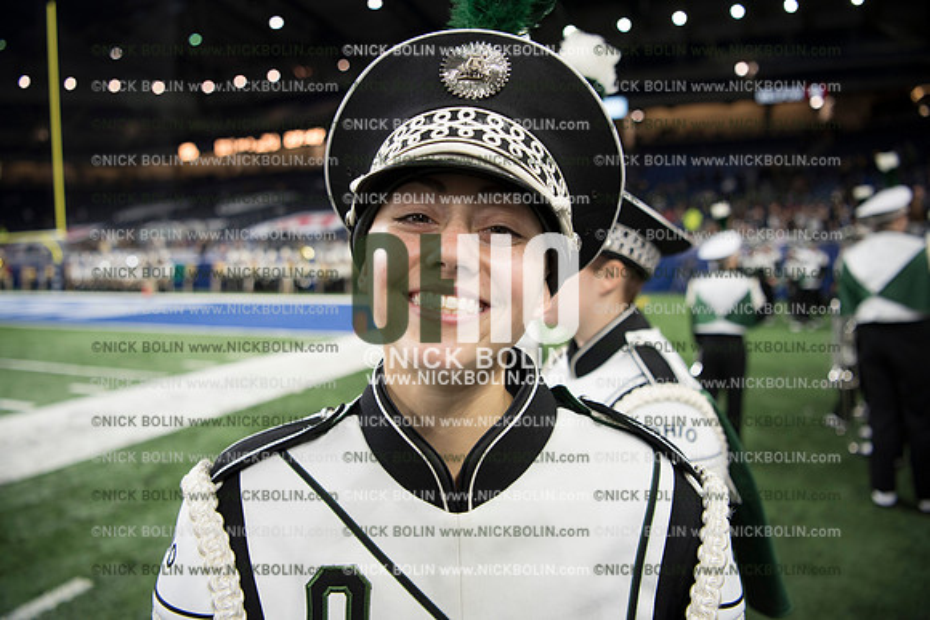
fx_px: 620
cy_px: 310
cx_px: 465
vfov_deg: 53.2
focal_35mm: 24
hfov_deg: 73.7
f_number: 2.8
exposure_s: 1/800
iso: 1250
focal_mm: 24
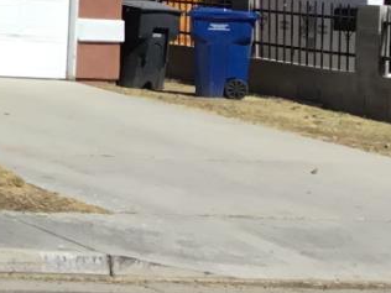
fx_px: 1660
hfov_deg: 11.7
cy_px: -30
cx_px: -452
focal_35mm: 147
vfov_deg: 10.0
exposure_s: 1/1631
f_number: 2.4
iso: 25
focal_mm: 3.3
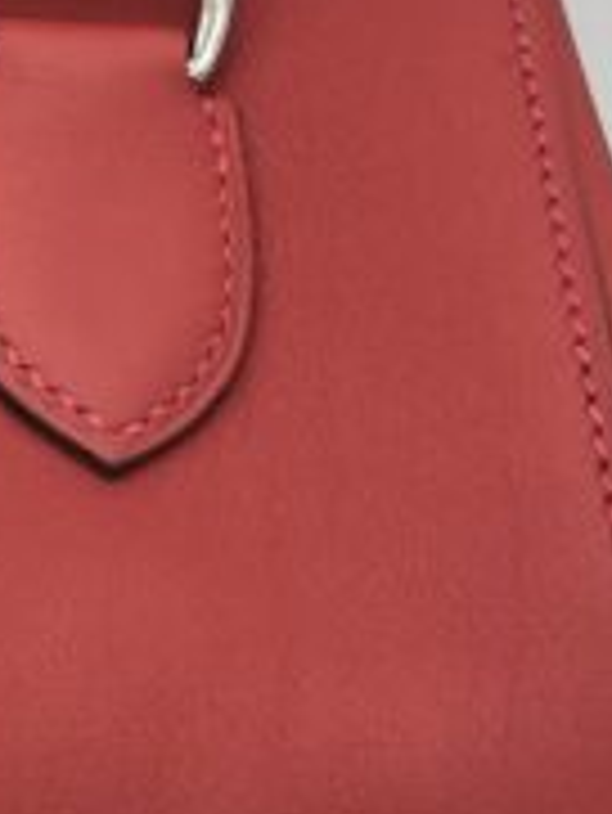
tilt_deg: -37.2
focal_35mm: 147
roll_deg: +0.1
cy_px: 382
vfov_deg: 13.4
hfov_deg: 9.5
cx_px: -572
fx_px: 3461
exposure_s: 1/100
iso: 32
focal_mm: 5.7
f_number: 1.5
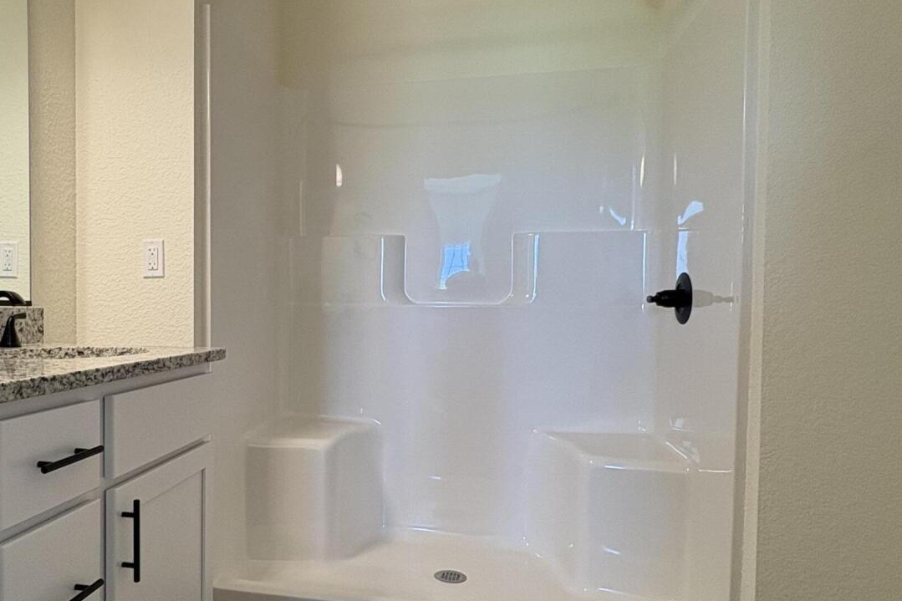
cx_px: 313
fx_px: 676
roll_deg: -0.5
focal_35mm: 27
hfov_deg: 65.9
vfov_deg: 47.8
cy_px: 333
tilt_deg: -1.3
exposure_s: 1/99
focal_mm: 2.22
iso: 125
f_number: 2.2
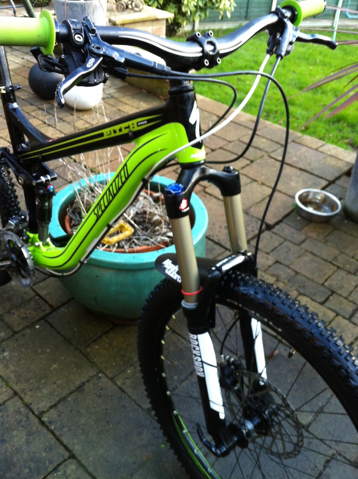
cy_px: 240
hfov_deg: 40.6
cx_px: 179
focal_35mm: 35
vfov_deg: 52.7
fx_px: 484
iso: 100
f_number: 2.8
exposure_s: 1/15
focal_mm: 3.85
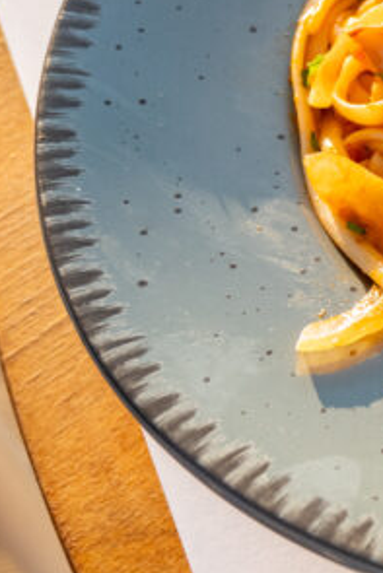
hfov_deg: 10.7
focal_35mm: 119
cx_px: 739
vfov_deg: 17.1
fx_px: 1896
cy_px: 144
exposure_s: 1/250
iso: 320
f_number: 4.8
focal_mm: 30.5
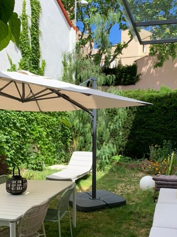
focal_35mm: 41
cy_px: 147
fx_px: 280
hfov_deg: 35.0
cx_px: 103
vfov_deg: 45.4
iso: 25
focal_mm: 4.25
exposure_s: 1/962
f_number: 1.8
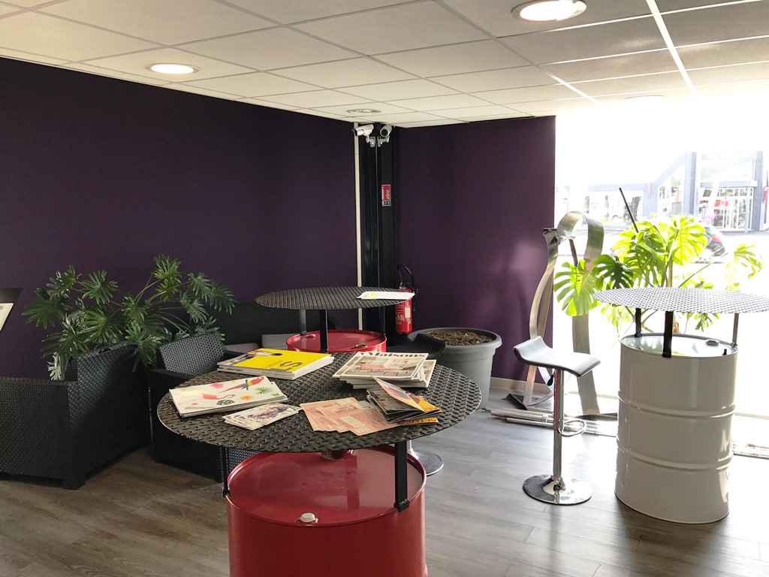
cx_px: 384
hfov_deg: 63.4
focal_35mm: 28
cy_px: 288
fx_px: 622
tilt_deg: -7.6
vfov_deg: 49.7
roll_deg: +1.1
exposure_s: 1/104
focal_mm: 3.99
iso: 20
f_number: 1.8
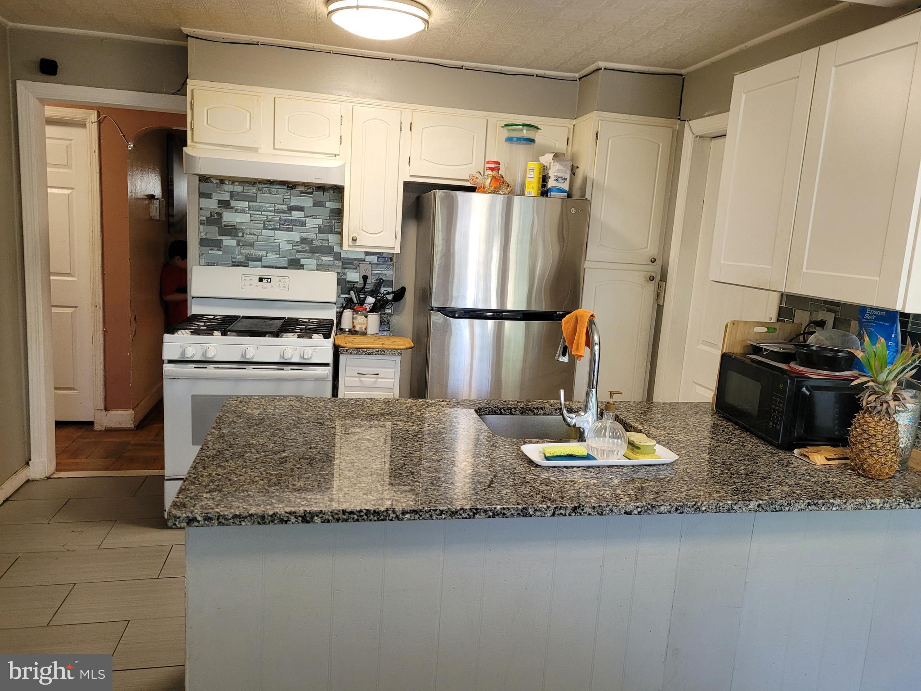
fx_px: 692
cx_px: 460
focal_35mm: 26
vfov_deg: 53.1
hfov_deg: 67.3
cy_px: 346
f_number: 1.8
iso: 250
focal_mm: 5.4
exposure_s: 1/120
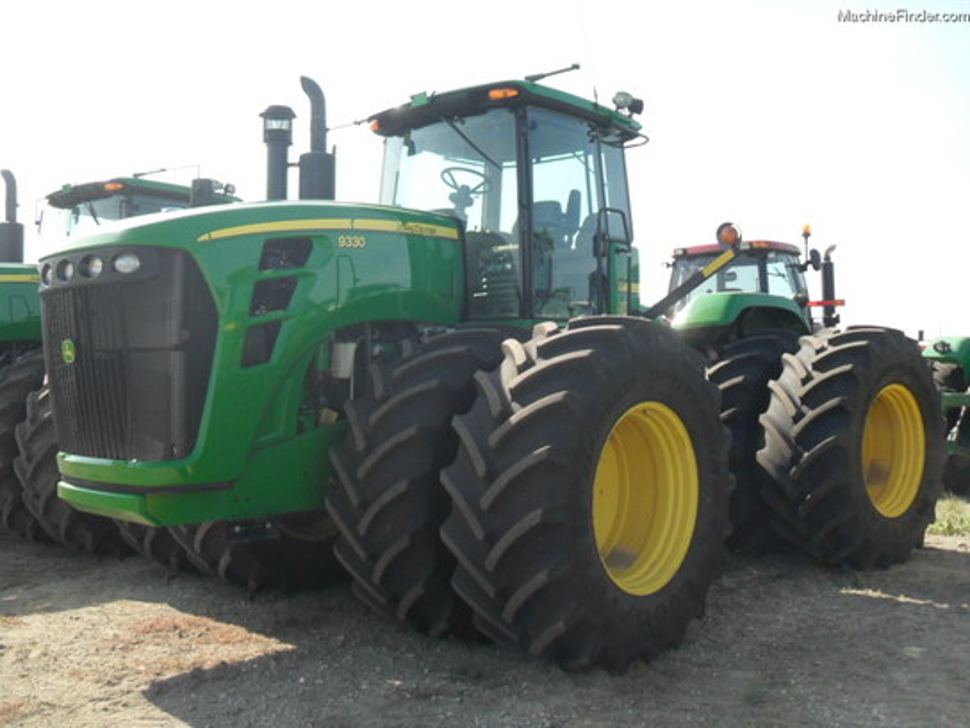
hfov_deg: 52.6
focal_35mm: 35
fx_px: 981
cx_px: 485
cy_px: 364
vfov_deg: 40.7
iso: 100
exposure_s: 1/60
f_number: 8.9
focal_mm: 6.2
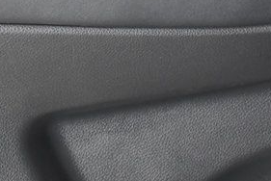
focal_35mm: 244
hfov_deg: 8.4
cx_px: 52
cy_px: -77
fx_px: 1839
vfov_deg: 5.6
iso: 2500
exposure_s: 1/250
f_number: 4.5
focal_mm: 45
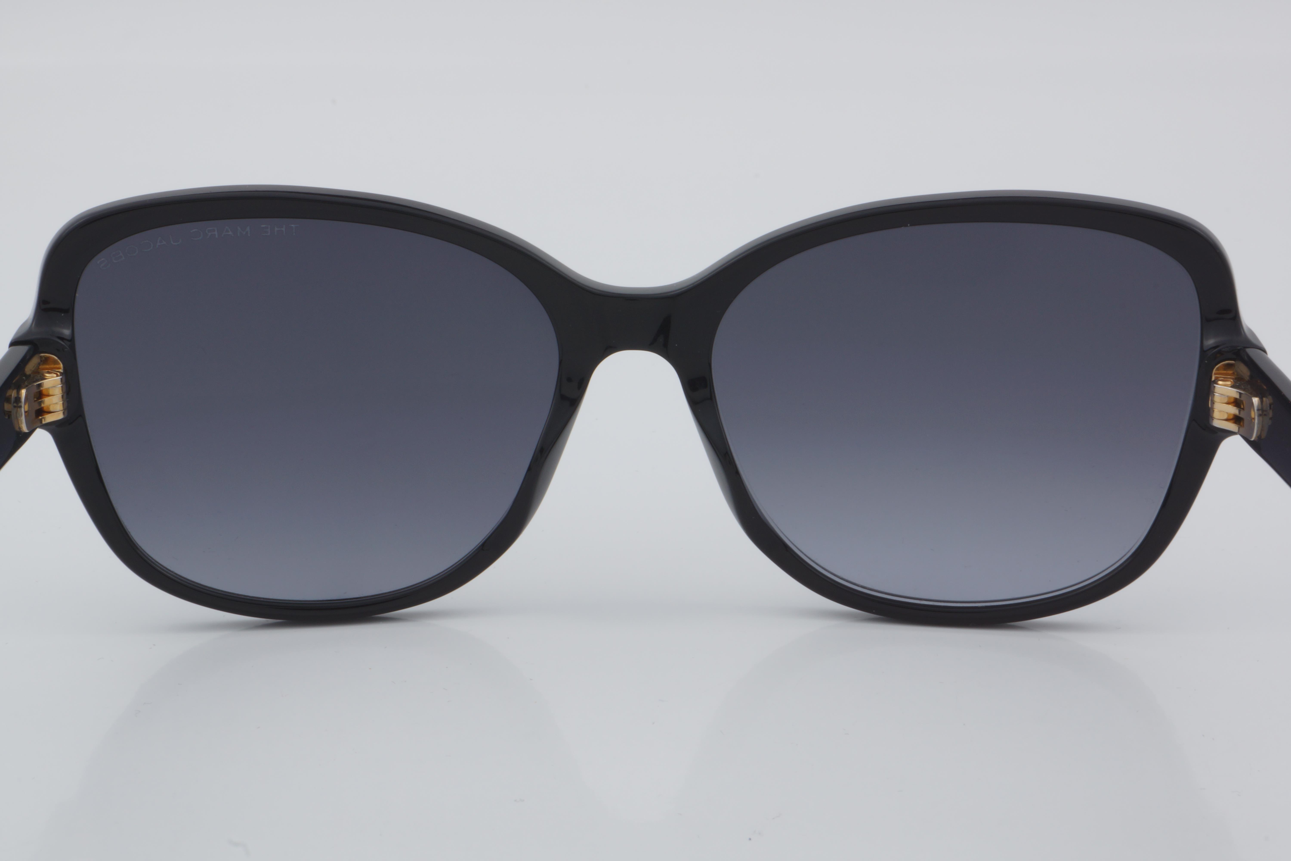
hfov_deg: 24.6
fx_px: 2958
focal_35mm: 82
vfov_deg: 16.6
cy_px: 430
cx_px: 646
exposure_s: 1/4
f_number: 32
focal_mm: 55
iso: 100
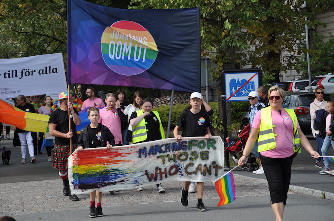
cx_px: 167
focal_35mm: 158
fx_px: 1459
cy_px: 110
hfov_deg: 13.1
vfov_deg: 8.7
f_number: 9
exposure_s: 1/320
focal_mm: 105
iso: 200
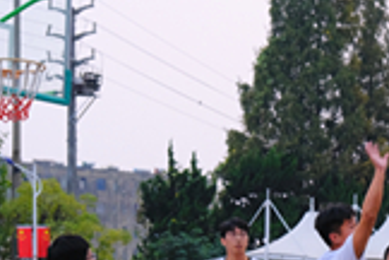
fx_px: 1437
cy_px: 370
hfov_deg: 15.1
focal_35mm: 133
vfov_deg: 10.0
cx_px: 411
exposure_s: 1/320
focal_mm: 30.8
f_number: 4
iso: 640
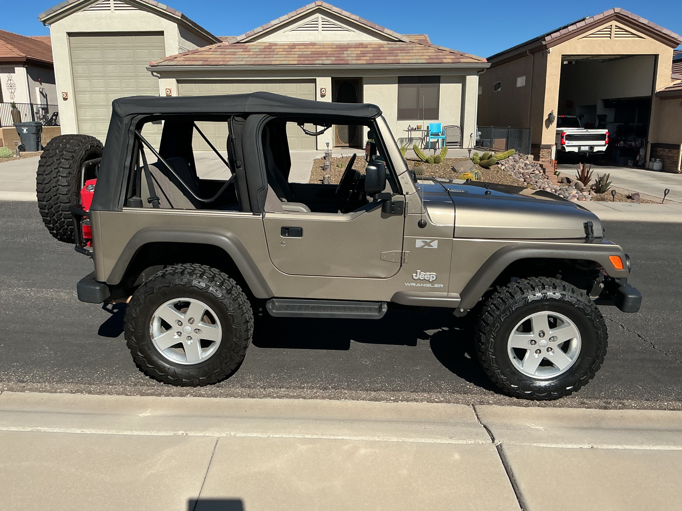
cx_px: 341
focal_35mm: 29
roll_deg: -0.3
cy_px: 256
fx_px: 571
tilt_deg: -13.2
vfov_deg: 48.2
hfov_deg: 61.7
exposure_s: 1/2320
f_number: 1.8
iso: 25
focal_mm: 3
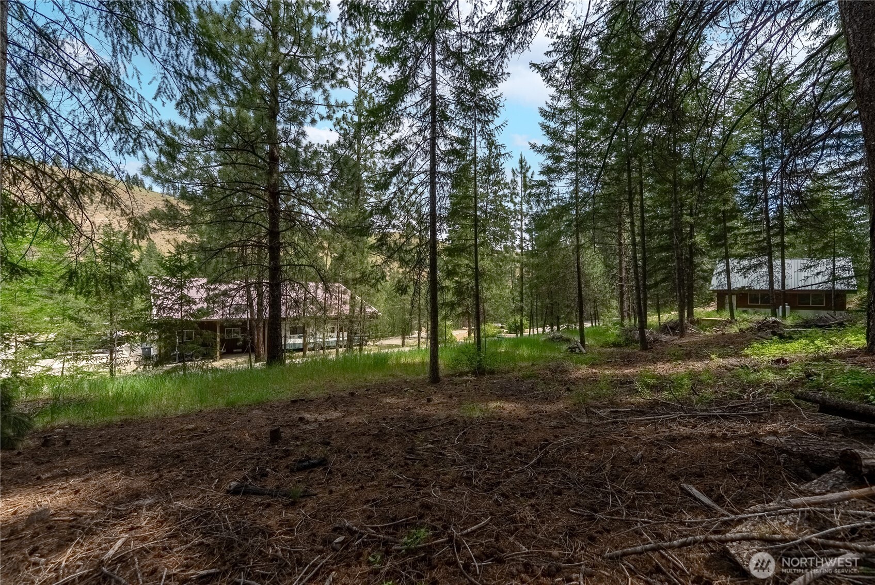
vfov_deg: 81.3
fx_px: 340
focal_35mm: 14
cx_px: 438
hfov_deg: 104.2
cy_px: 292
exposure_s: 1/8000
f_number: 11
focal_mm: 14
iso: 100
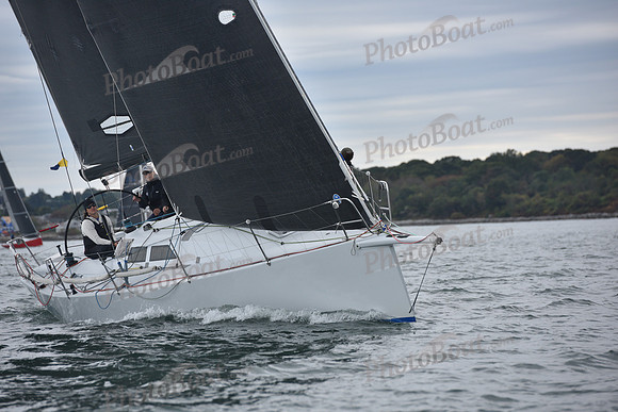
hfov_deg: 10.3
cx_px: 309
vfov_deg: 6.9
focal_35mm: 200
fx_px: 3434
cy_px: 206
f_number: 5.6
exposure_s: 1/1000
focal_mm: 200
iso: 400
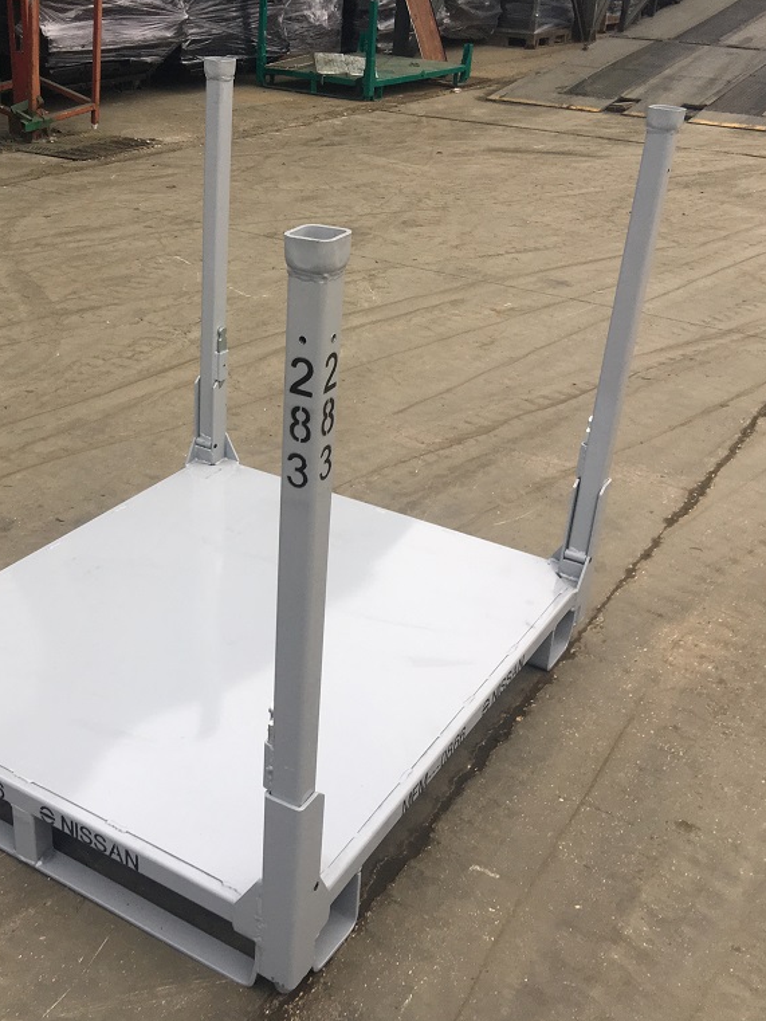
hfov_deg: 36.5
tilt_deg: -27.0
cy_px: 511
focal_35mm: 39
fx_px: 1150
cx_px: 264
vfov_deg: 47.9
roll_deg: -3.0
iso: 40
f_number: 2.2
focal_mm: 4.15
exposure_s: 1/100
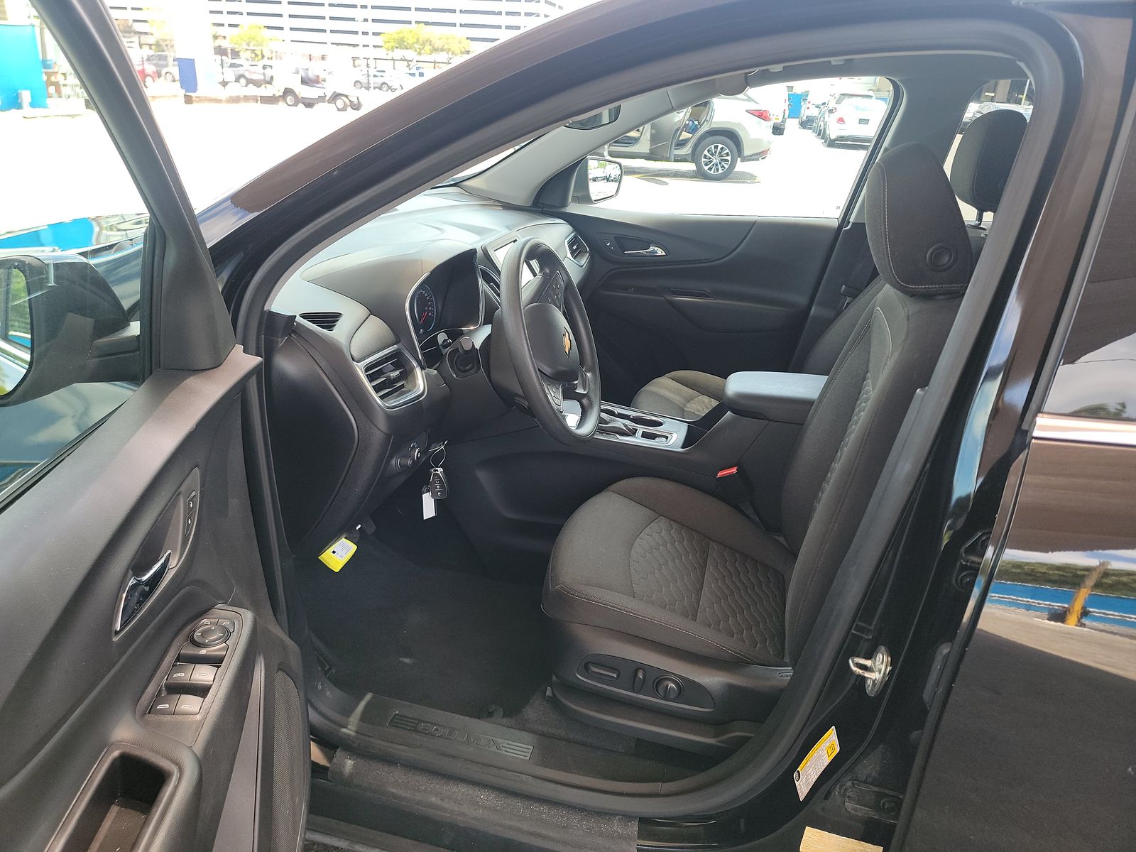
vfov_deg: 56.8
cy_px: 426
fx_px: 788
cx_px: 568
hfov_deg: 71.6
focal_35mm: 24
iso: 92
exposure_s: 1/119
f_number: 1.8
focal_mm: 6.7
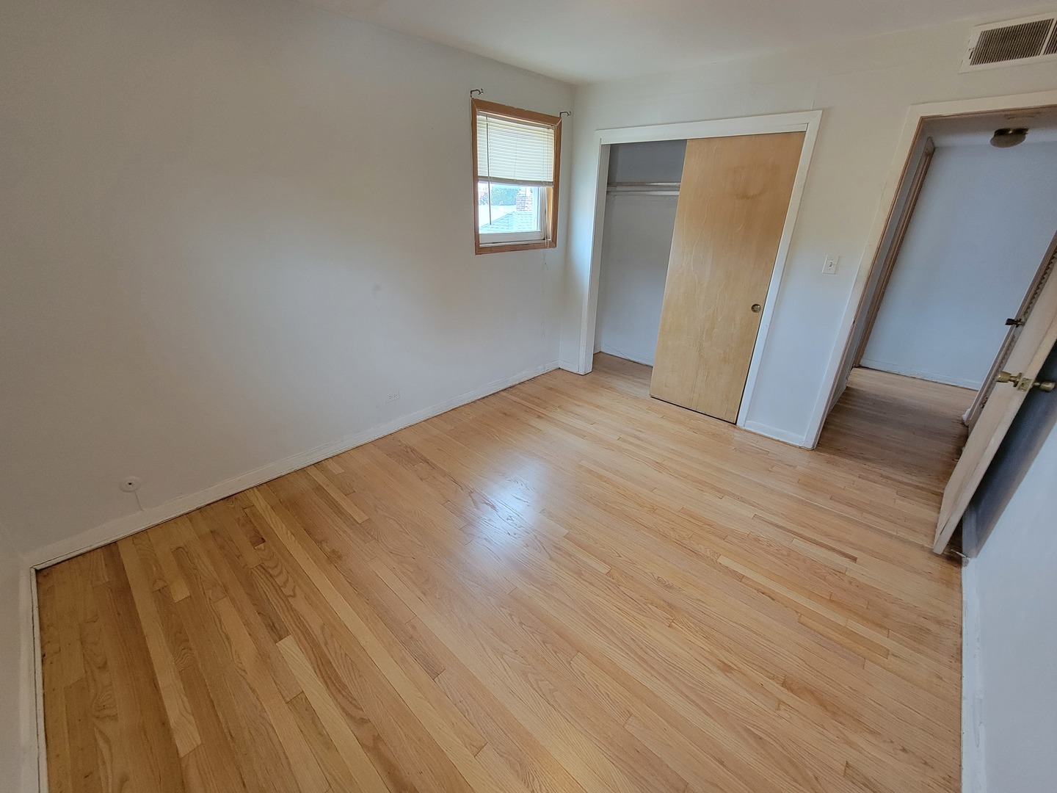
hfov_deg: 106.2
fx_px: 397
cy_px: 396
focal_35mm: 13
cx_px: 528
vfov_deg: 89.9
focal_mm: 2.2
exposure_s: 1/40
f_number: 2.2
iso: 320
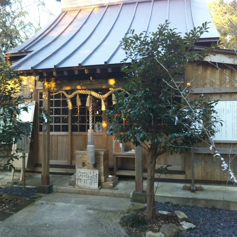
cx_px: 91
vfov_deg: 46.0
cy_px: 117
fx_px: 279
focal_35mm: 36
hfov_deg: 45.7
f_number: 2.2
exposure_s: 1/120
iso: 200
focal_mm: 4
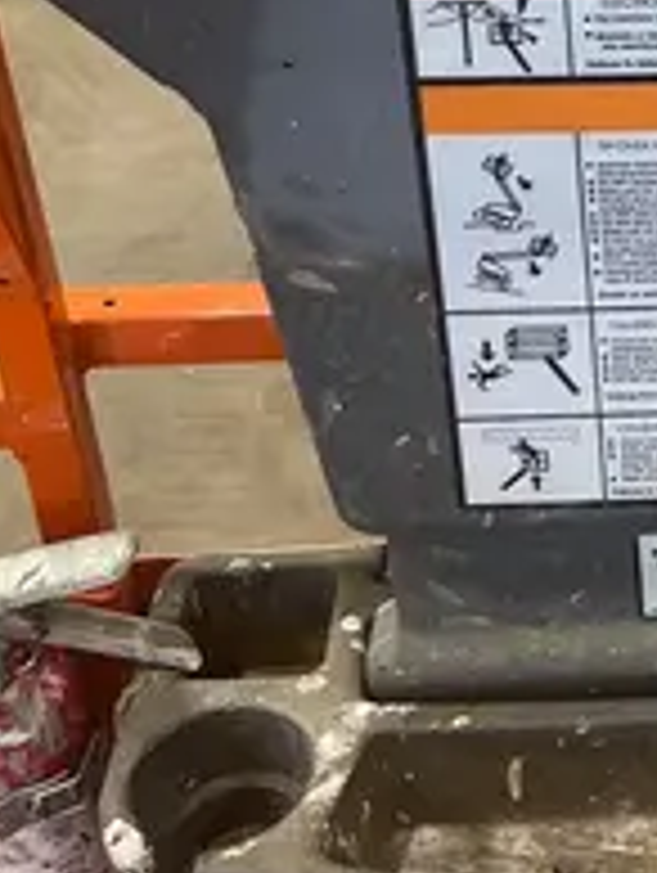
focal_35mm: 98
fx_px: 2475
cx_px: 909
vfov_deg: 19.6
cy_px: 61
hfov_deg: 14.4
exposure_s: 1/60
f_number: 1.6
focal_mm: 5.1
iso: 160
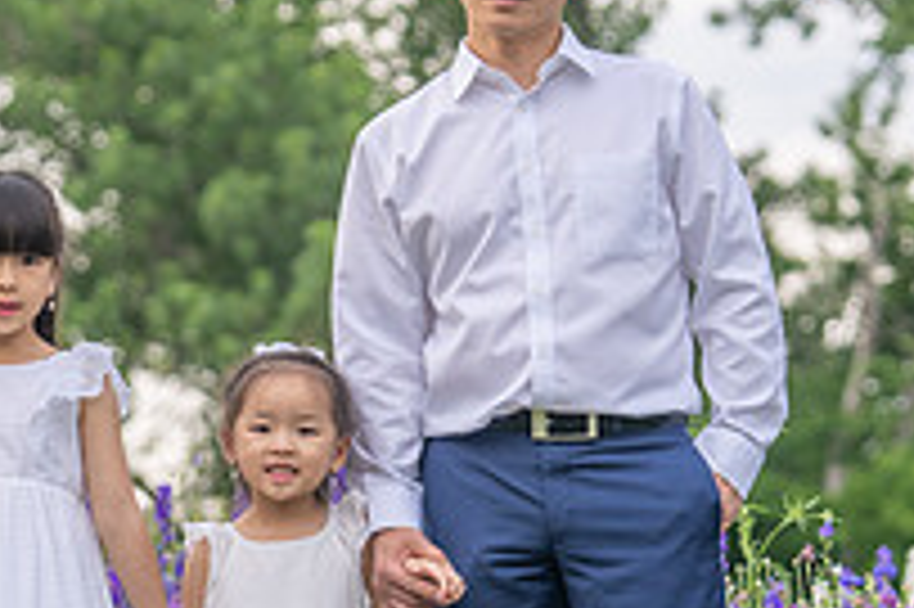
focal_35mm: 265
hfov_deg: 7.8
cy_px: 403
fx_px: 6722
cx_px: 115
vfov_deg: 5.2
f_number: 3.2
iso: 160
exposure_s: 1/400
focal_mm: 85
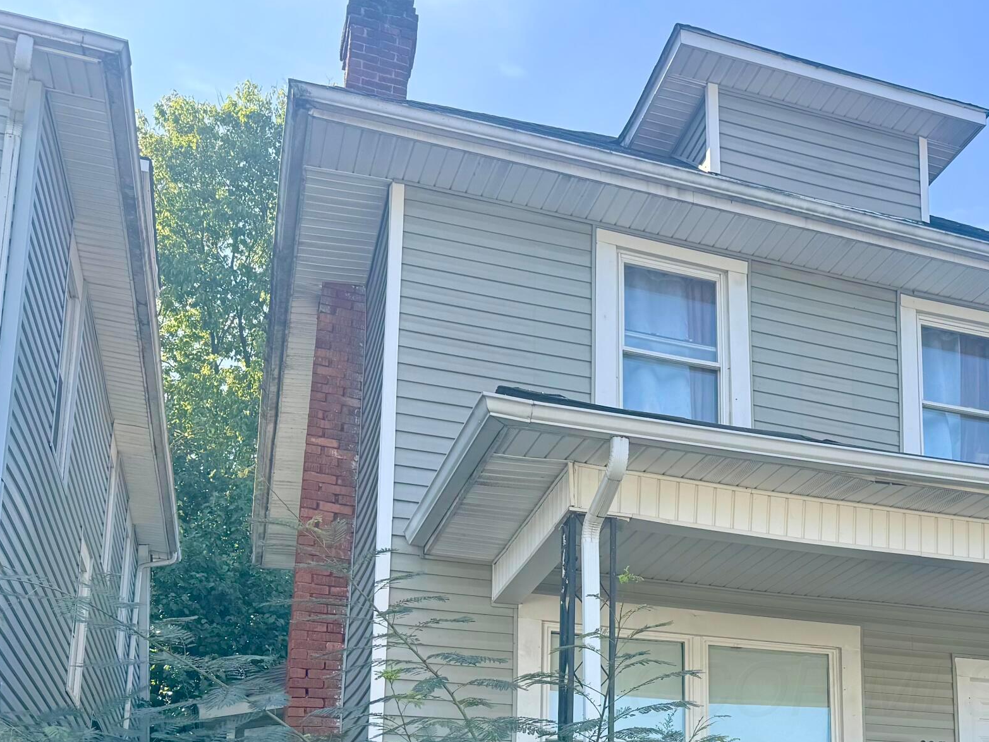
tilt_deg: +11.2
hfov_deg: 39.3
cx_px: 819
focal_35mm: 46
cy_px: 688
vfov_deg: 30.0
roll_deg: +1.5
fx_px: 1314
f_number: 1.78
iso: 80
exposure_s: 1/1059
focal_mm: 6.76
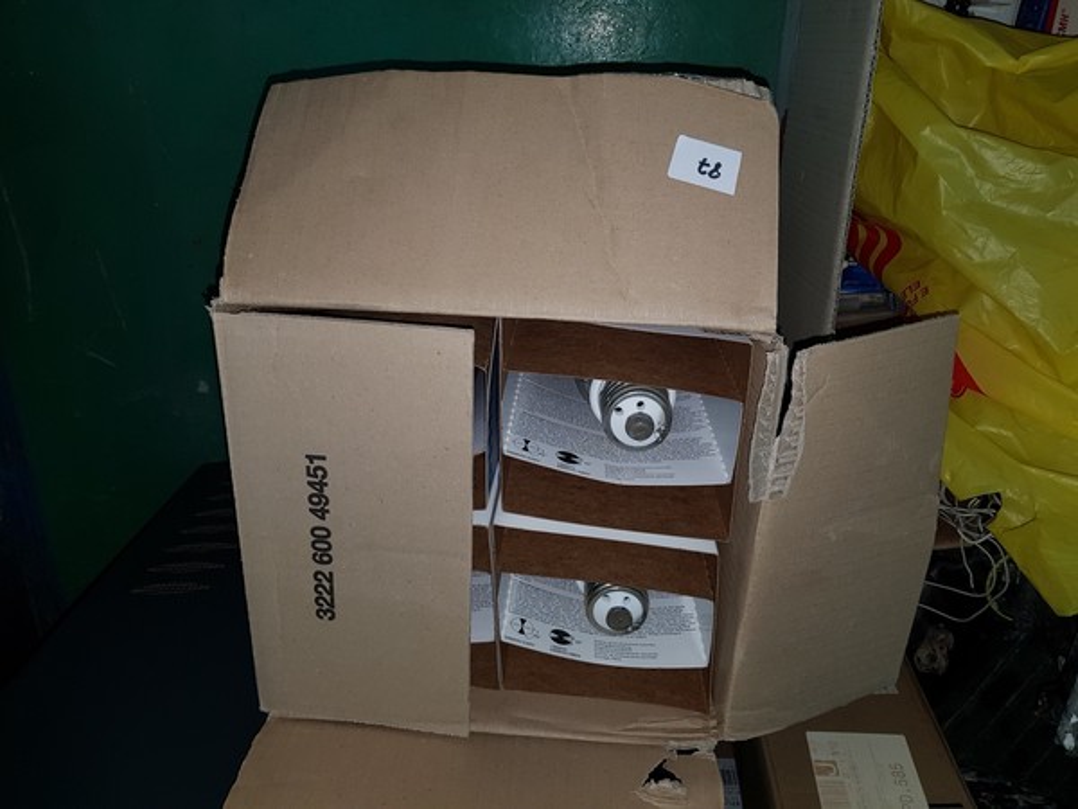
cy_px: 404
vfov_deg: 53.1
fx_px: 810
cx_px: 539
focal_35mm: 26
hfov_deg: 67.3
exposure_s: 1/100
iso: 80
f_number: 1.7
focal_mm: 4.2
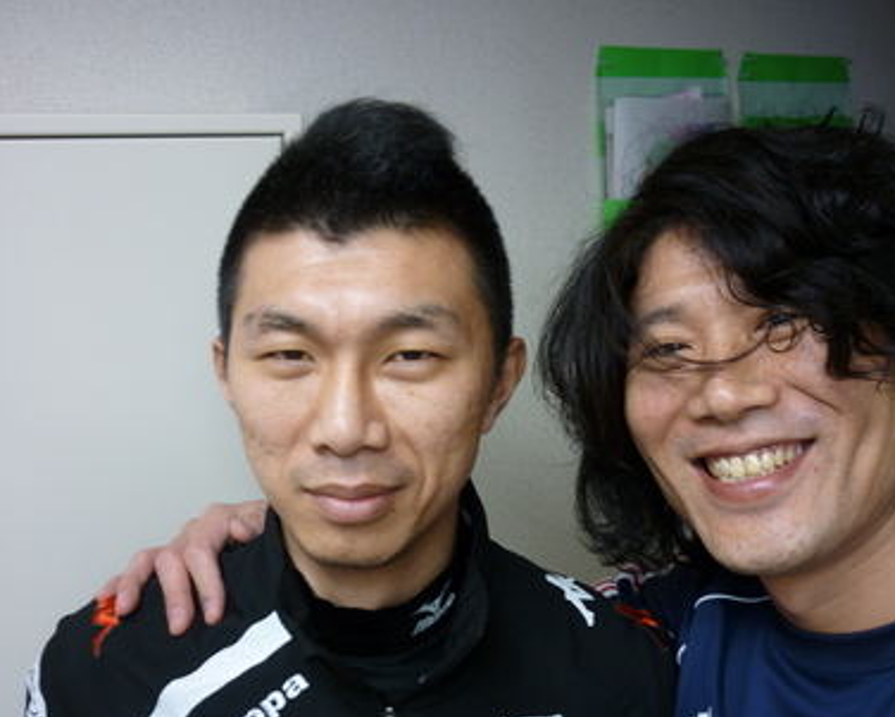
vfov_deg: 41.2
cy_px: 356
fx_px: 954
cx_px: 457
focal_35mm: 36
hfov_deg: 50.3
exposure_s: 1/30
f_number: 2.8
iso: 125
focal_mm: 5.5
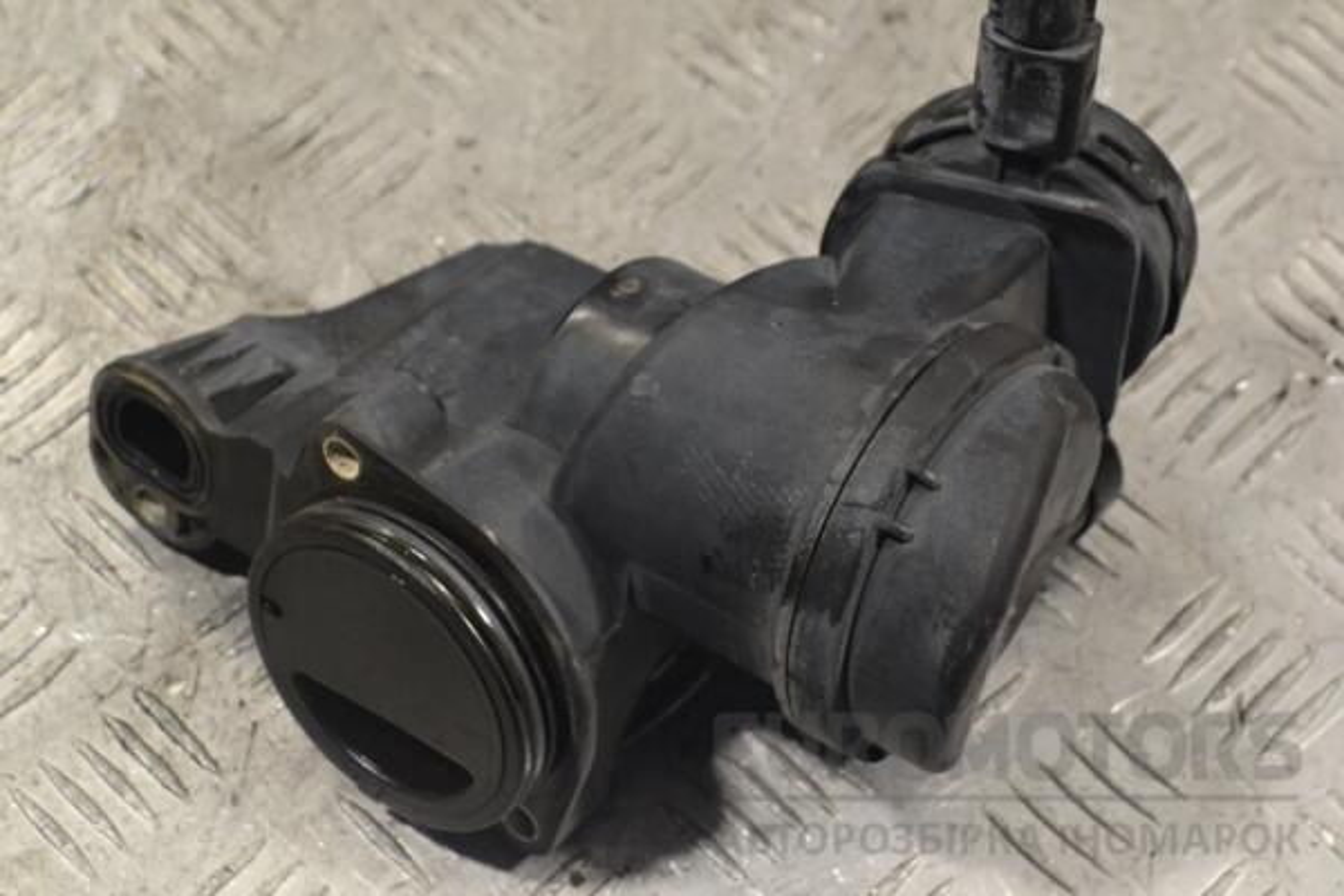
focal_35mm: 82
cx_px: 672
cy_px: 448
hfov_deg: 24.6
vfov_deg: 16.6
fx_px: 3080
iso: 3200
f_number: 8
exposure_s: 1/250
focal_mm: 55
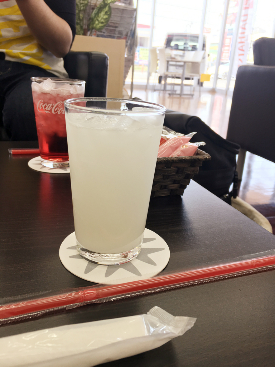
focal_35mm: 29
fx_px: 307
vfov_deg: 61.7
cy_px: 184
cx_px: 138
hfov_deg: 48.2
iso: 32
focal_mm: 4.15
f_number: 2.2
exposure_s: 1/120
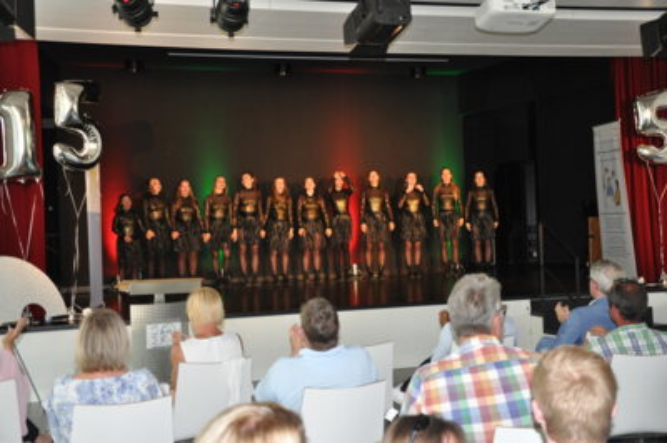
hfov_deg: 38.9
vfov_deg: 26.4
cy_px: 222
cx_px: 334
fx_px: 944
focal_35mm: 51
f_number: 4.2
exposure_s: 1/60
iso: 800
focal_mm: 34
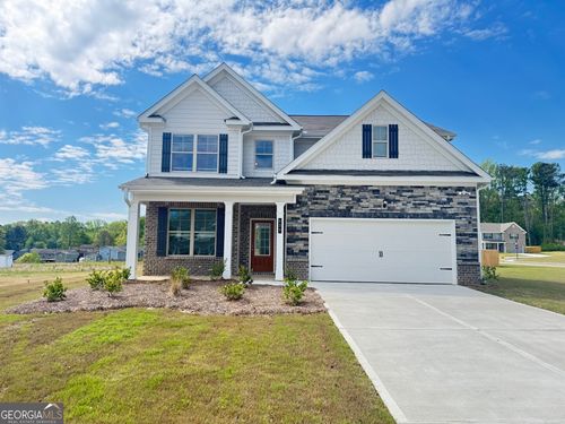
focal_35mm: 24
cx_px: 282
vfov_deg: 56.8
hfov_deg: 71.6
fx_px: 392
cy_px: 212
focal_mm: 6.76
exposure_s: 1/1366
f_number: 1.78
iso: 80
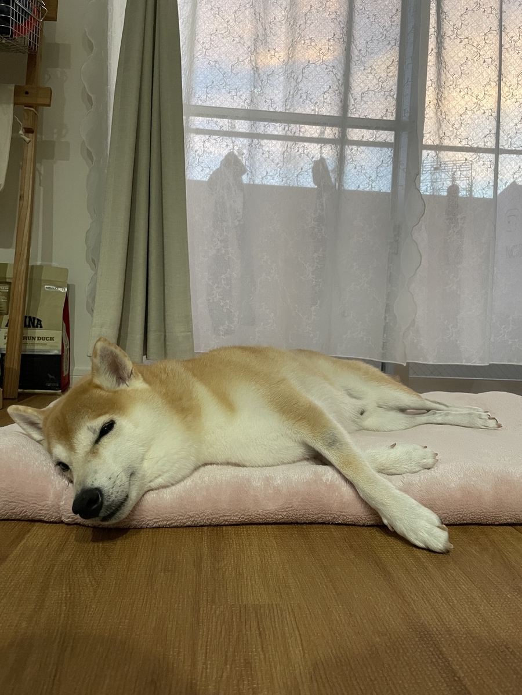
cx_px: 261
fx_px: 523
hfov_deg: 53.1
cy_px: 348
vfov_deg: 67.3
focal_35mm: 26
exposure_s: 1/60
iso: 400
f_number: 1.6
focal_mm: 4.2
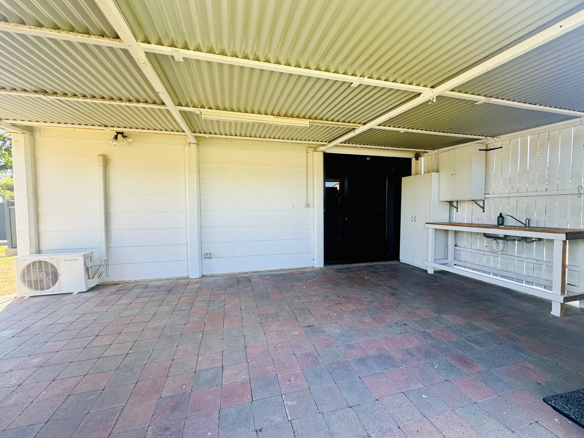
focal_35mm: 14
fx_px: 236
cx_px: 292
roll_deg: +1.1
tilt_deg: -3.0
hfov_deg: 102.1
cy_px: 219
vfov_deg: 85.7
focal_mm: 2.22
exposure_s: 1/133
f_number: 2.2
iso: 40
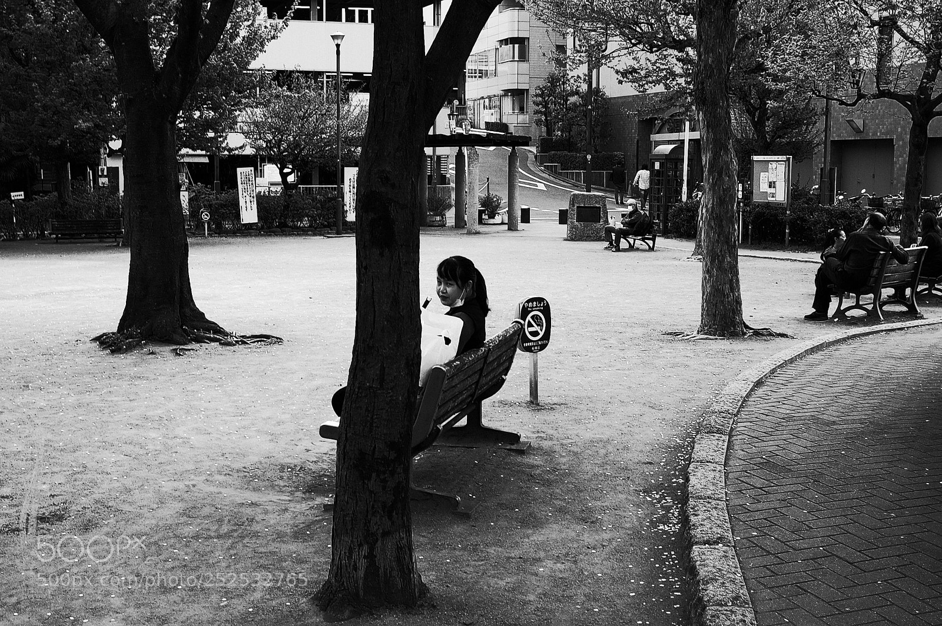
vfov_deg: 28.6
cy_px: 313
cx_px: 471
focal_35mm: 47
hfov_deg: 41.9
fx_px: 1229
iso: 100
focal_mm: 18.3
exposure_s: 1/125
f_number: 4.5
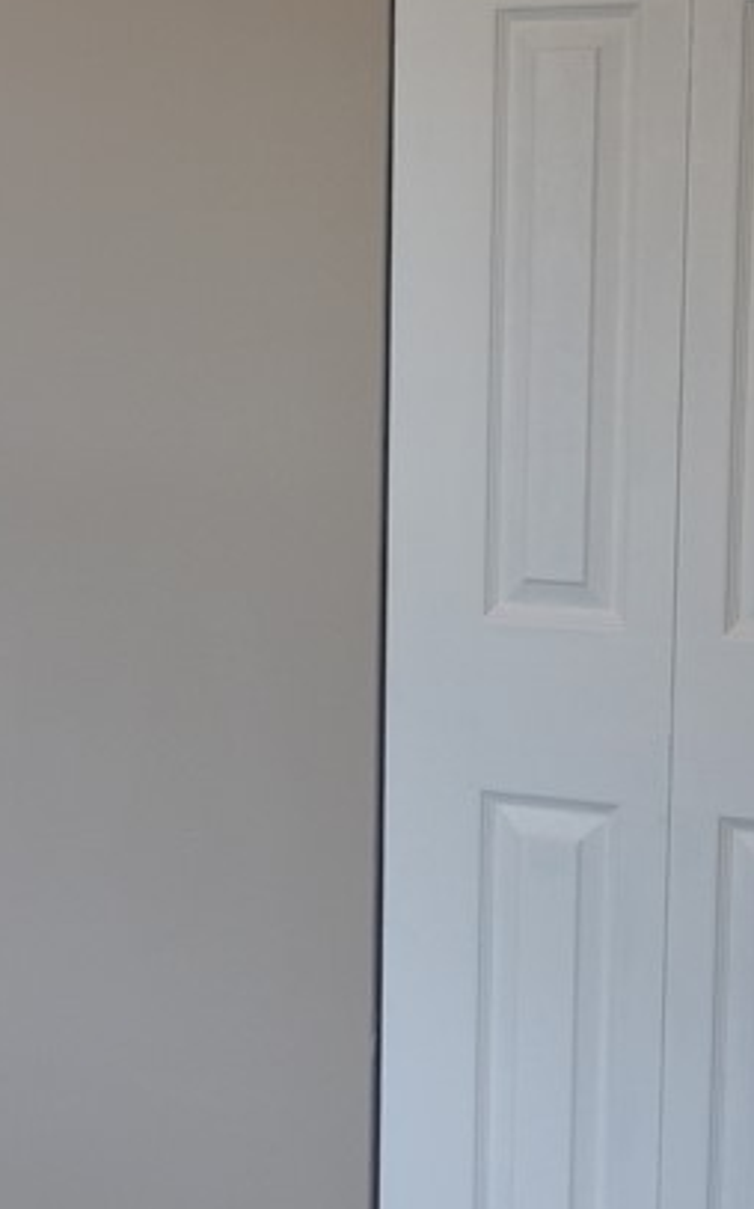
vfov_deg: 25.8
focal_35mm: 80
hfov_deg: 16.0
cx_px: -15
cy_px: 544
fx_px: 2633
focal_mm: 15
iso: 500
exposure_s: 1/60
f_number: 3
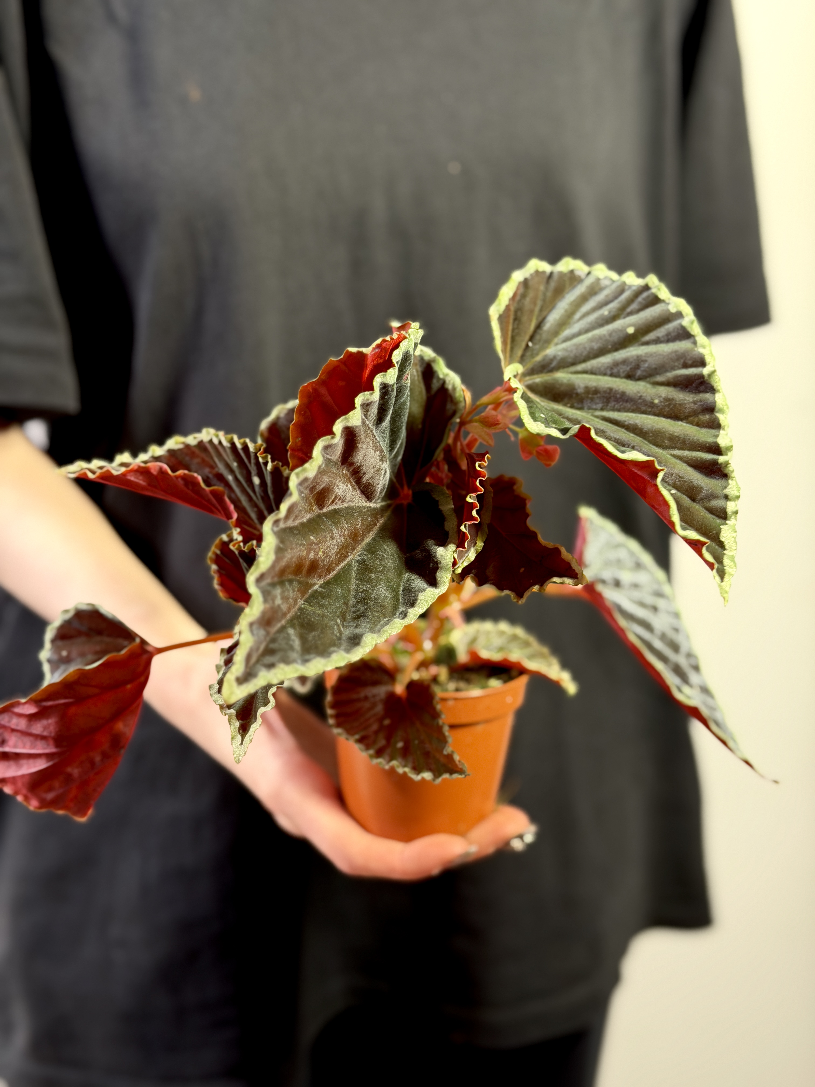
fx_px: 1507
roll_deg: -0.9
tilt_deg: -20.8
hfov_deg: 30.3
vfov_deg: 39.7
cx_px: 408
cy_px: 544
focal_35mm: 48
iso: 200
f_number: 1.78
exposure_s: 1/50
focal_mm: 6.76
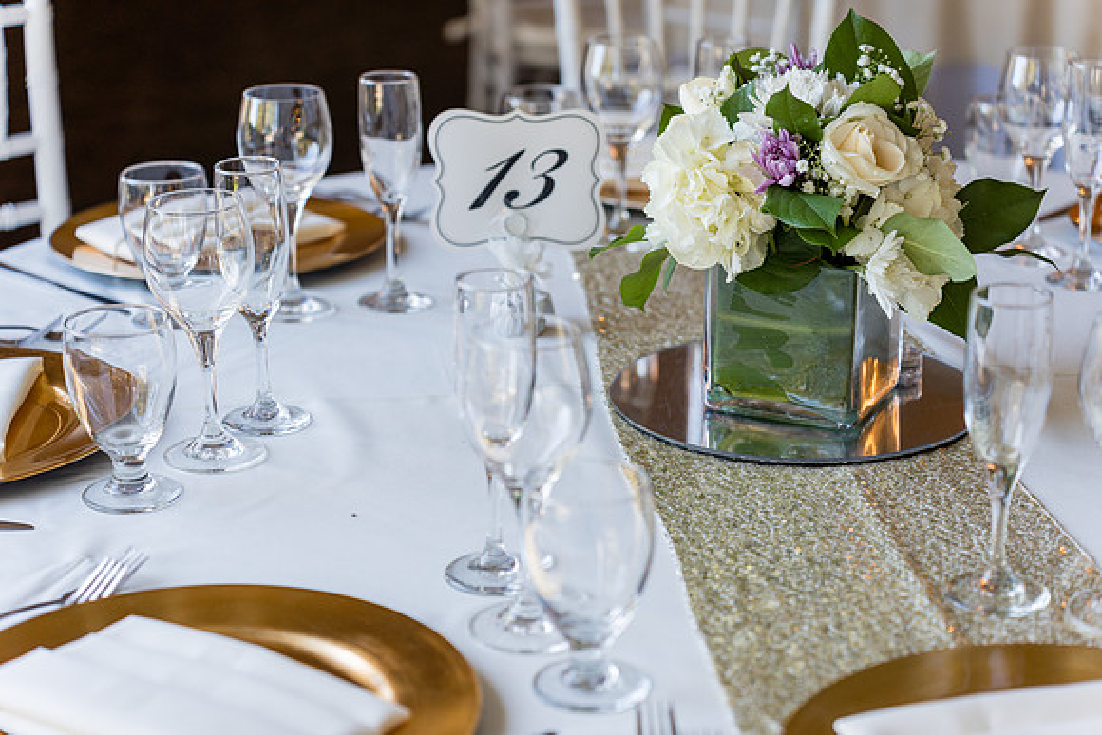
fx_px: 2296
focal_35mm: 75
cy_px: 368
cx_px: 551
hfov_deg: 27.0
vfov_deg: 18.2
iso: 160
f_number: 3.2
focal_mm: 75
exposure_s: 1/160
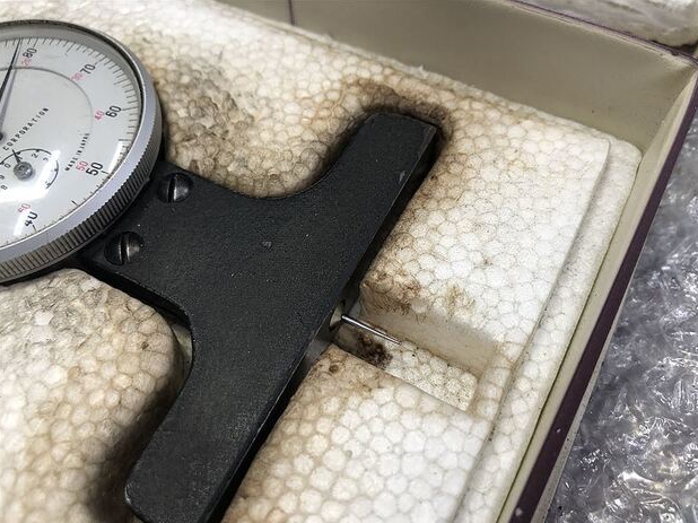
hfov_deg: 61.7
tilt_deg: -61.0
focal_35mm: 29
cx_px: 357
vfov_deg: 48.2
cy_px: 270
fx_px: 585
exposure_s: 1/33
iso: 32
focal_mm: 3.99
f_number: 1.8
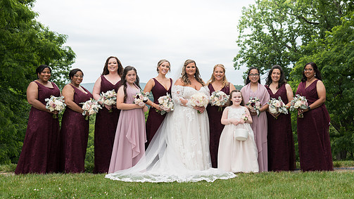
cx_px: 198
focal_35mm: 61
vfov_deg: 19.7
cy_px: 89
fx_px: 573
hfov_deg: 34.3
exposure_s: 1/320
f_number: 4.5
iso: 64
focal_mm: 44
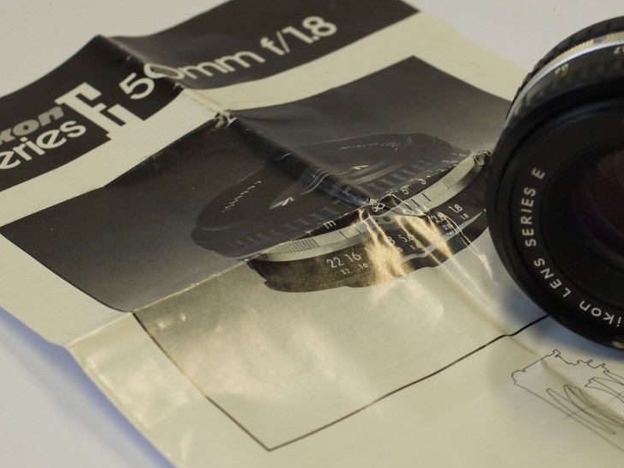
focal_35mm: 99
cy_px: 227
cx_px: 384
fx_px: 1784
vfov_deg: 14.9
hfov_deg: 19.8
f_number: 5.6
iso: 400
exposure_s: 1/80
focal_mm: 30
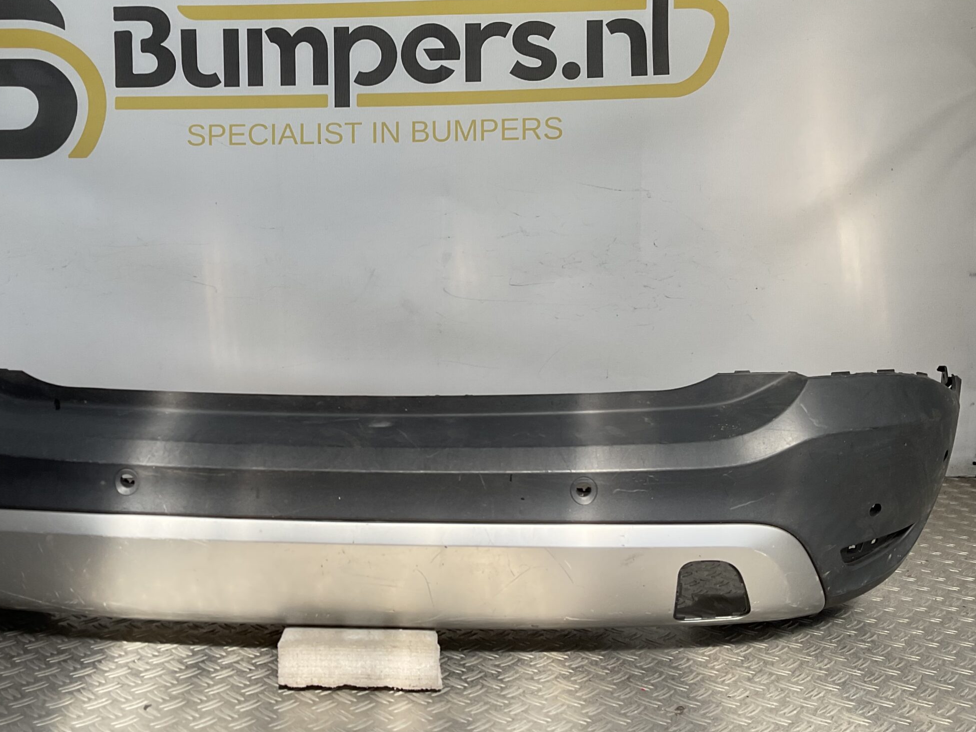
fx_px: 1071
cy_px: 329
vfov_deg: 37.7
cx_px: 376
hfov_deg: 48.6
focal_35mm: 38
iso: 16
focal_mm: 3
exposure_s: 1/519
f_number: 1.8
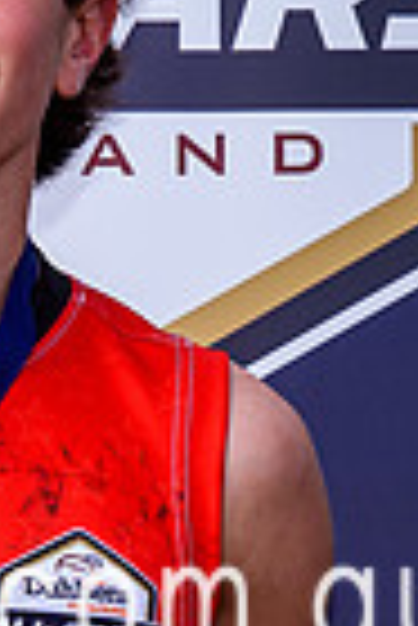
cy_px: 655
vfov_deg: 4.5
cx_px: -145
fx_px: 7887
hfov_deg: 3.0
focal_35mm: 454
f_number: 5.6
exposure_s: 1/160
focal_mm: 46
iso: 100
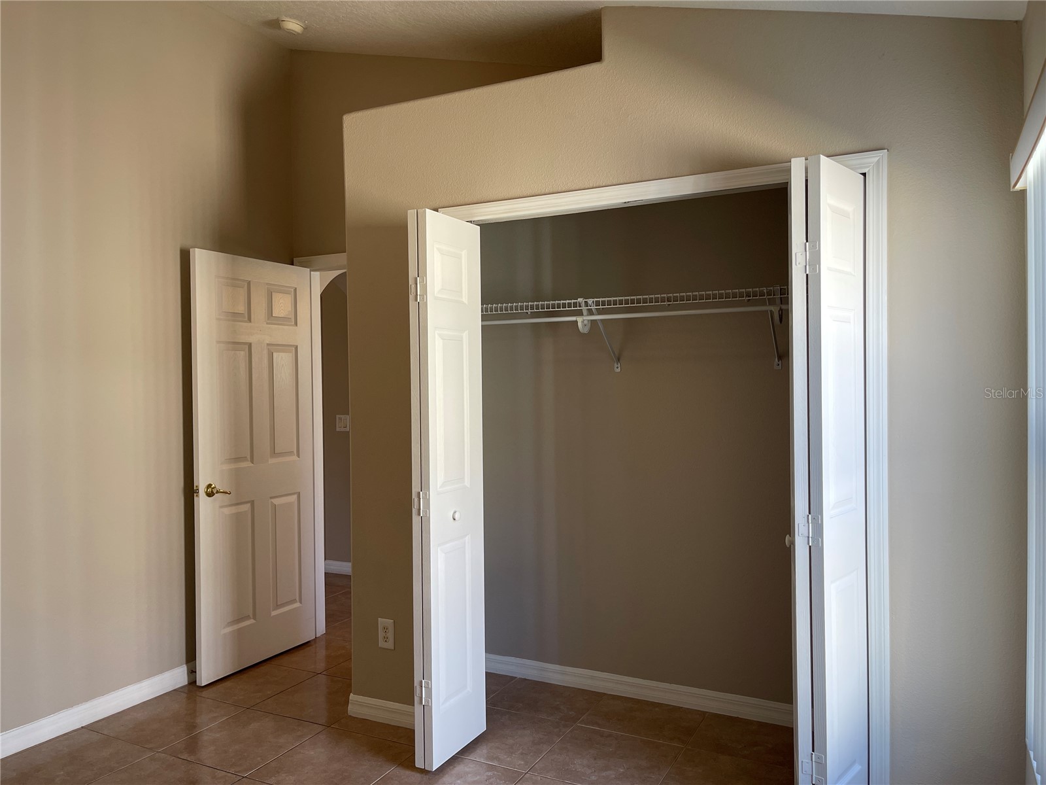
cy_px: 392
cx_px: 523
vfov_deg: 53.1
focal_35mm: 26
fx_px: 786
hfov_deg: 67.3
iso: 80
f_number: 1.6
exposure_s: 1/120
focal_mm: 5.1
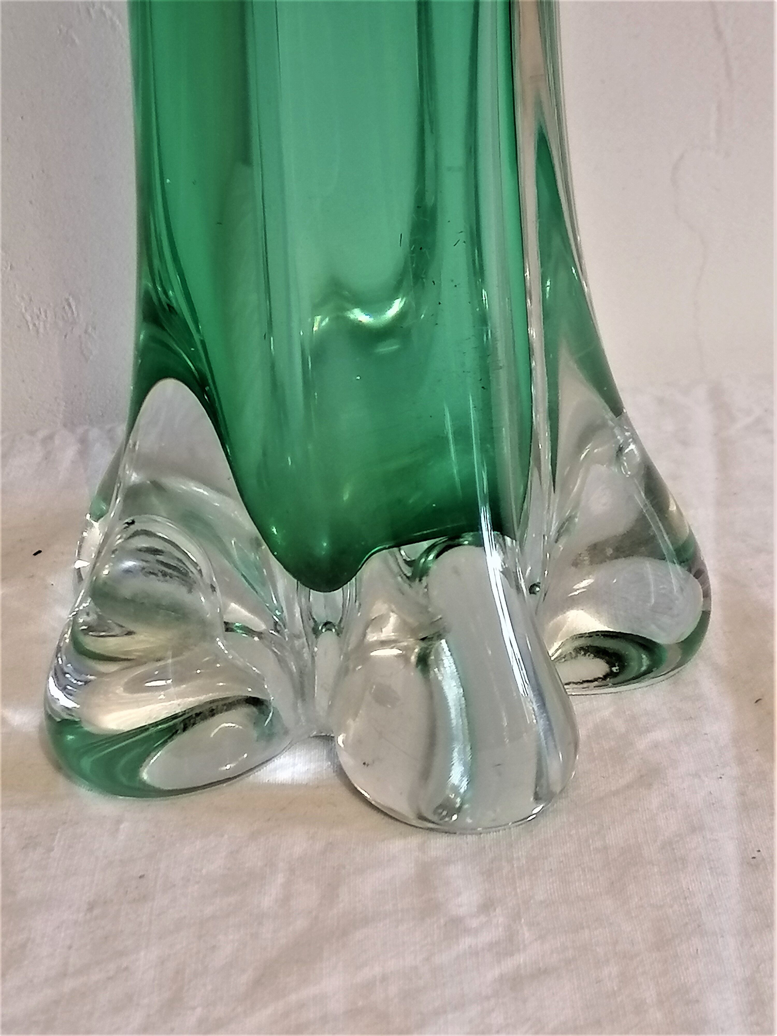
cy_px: 518
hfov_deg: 21.3
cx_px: 388
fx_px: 2065
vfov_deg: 28.2
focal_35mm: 69
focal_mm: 5.4
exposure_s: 1/60
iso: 250
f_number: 1.8
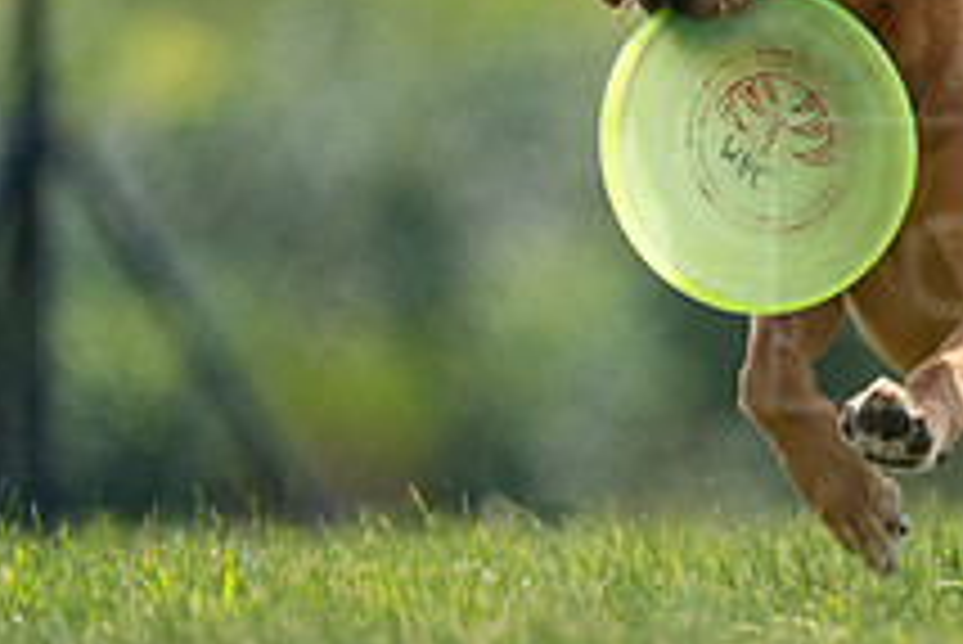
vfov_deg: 0.8
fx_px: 43443
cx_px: 1197
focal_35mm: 1623
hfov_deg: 1.3
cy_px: 340
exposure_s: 1/4000
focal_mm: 600
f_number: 6.3
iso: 1600
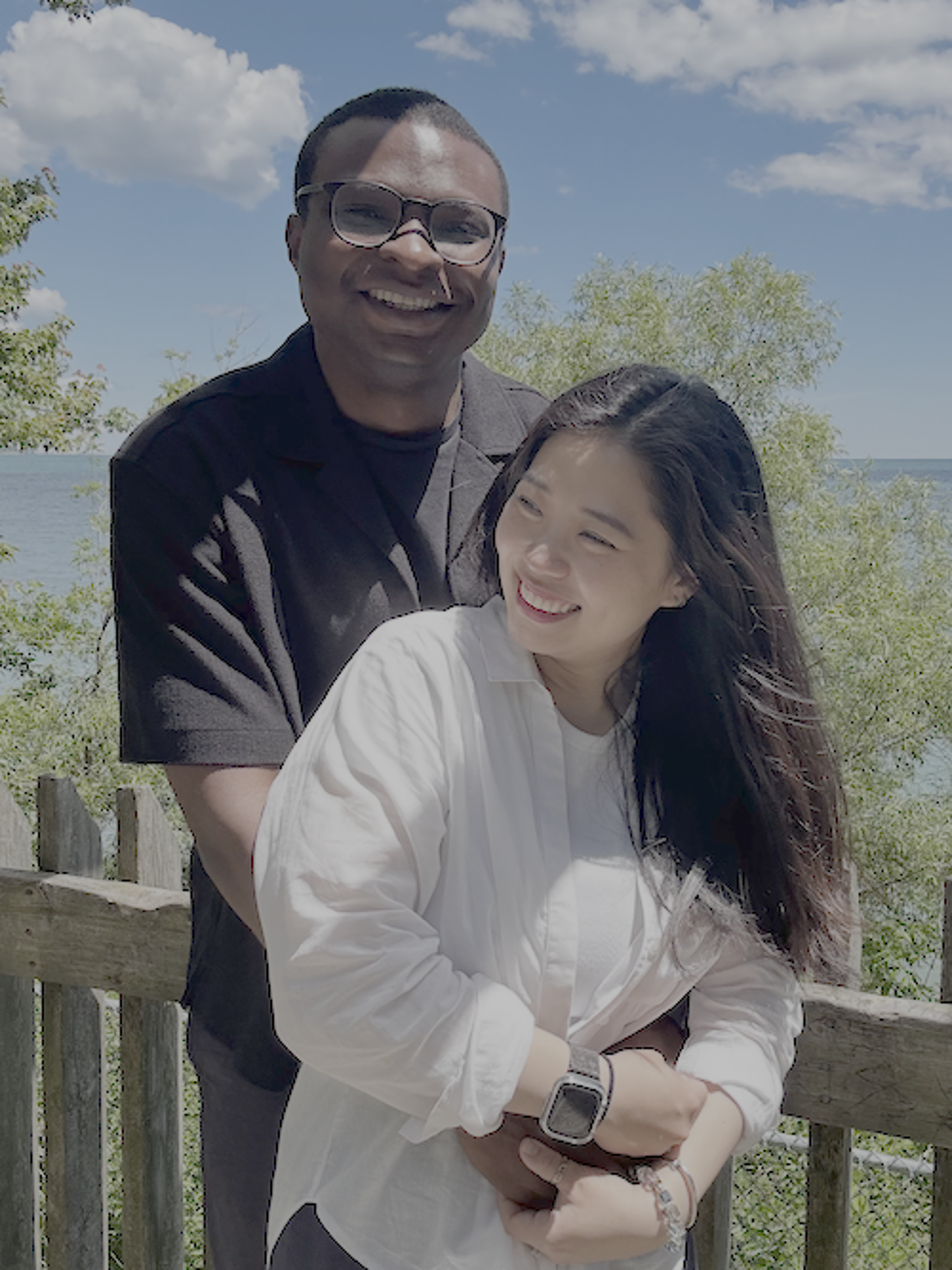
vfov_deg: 60.0
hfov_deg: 46.8
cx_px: 476
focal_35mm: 30
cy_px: 635
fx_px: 1100
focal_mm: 2.69
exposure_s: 1/981
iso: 25
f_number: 1.9
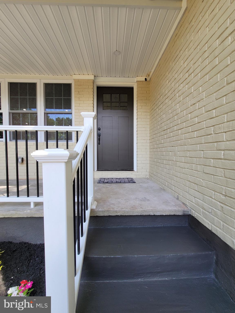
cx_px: 118
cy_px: 156
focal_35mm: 13
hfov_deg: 89.9
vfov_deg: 106.2
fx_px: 118
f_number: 2.2
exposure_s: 1/189
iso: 64
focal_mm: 2.2
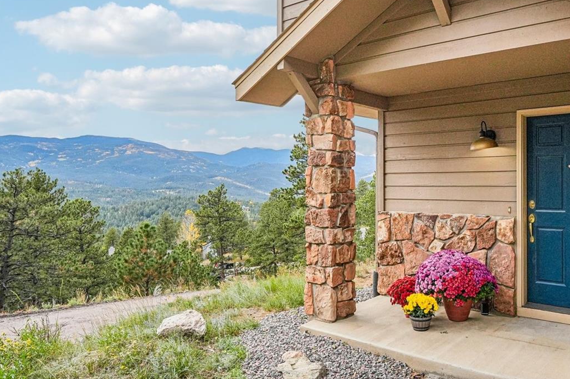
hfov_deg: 62.2
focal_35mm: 29
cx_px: 368
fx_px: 462
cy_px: 172
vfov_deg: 44.6
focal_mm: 12.5
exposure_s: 1/640
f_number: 8
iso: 800
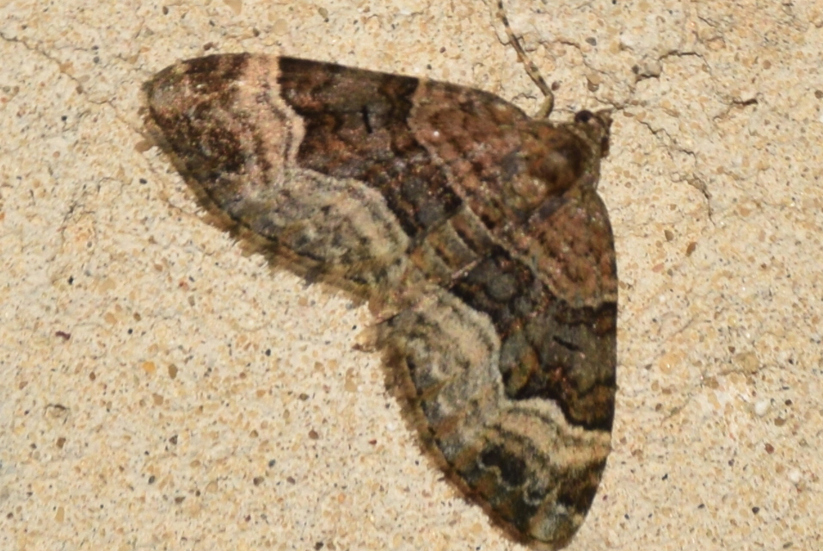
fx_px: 4805
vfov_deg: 6.6
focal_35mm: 210
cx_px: 412
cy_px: 276
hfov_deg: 9.8
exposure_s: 1/160
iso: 100
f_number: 13
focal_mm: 140
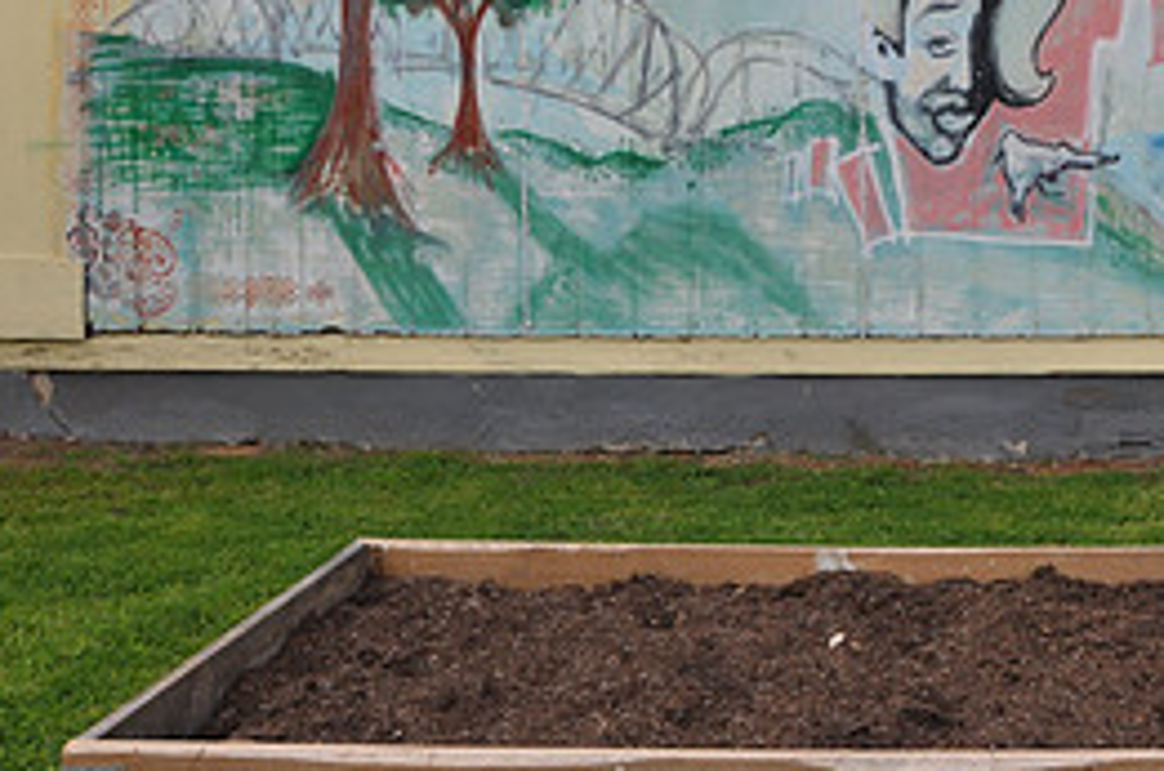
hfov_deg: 31.6
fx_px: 1936
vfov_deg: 22.0
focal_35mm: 60
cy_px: 60
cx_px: 1084
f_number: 14
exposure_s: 1/200
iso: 200
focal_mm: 18
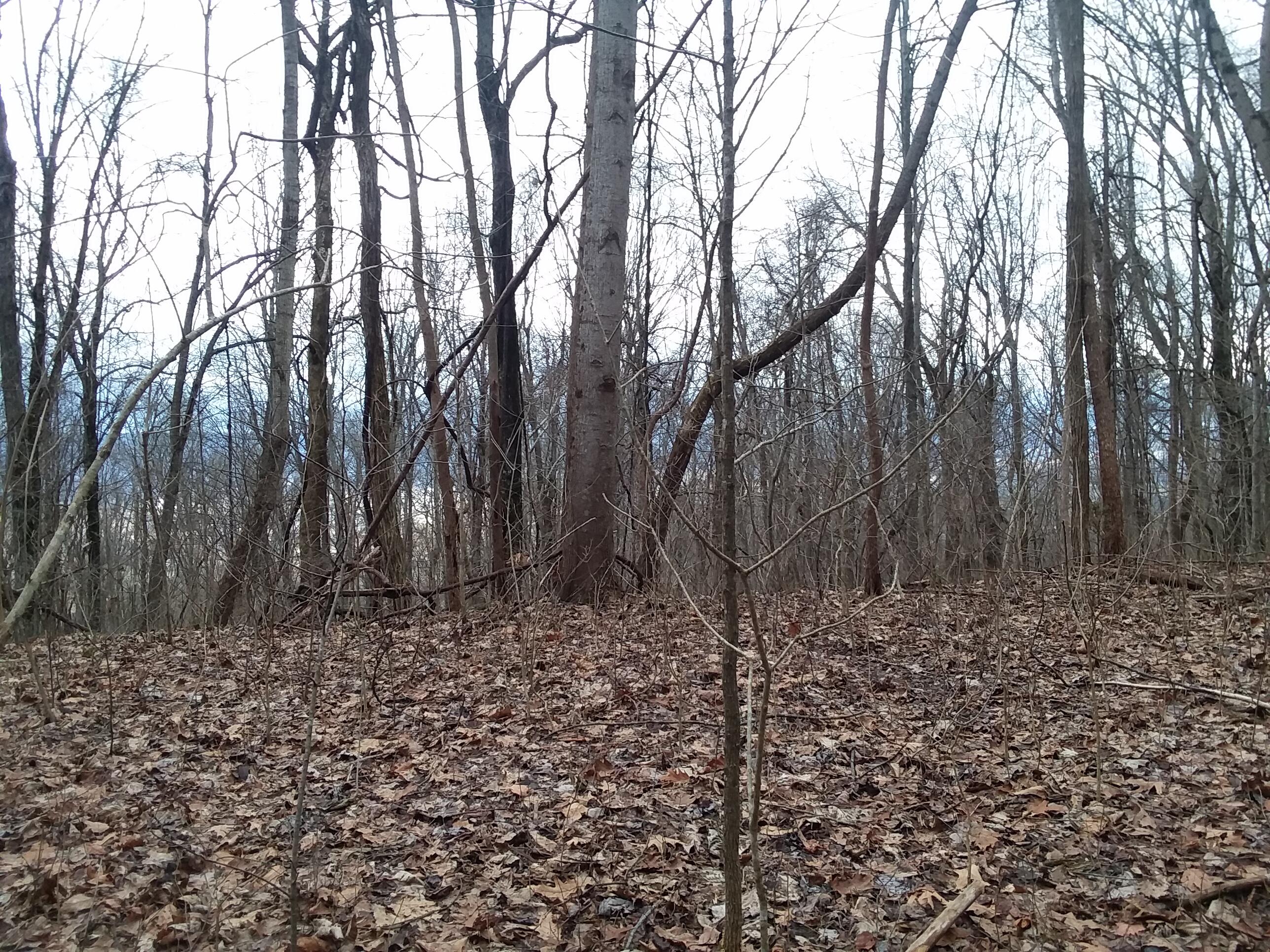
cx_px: 635
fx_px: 1064
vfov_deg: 48.2
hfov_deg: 61.7
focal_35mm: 29
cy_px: 476
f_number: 1.9
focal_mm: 2.47
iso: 40
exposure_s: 1/189
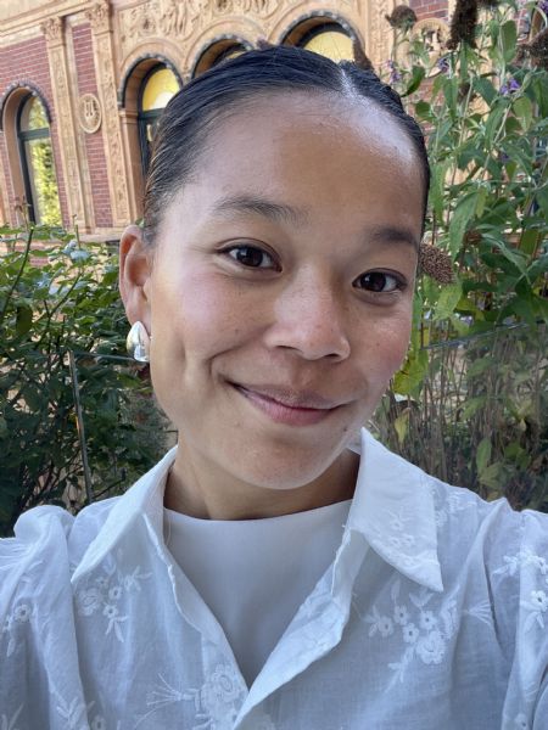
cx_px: 274
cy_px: 365
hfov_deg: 46.8
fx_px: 633
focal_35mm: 30
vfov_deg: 60.0
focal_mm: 2.71
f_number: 2.2
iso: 64
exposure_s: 1/121
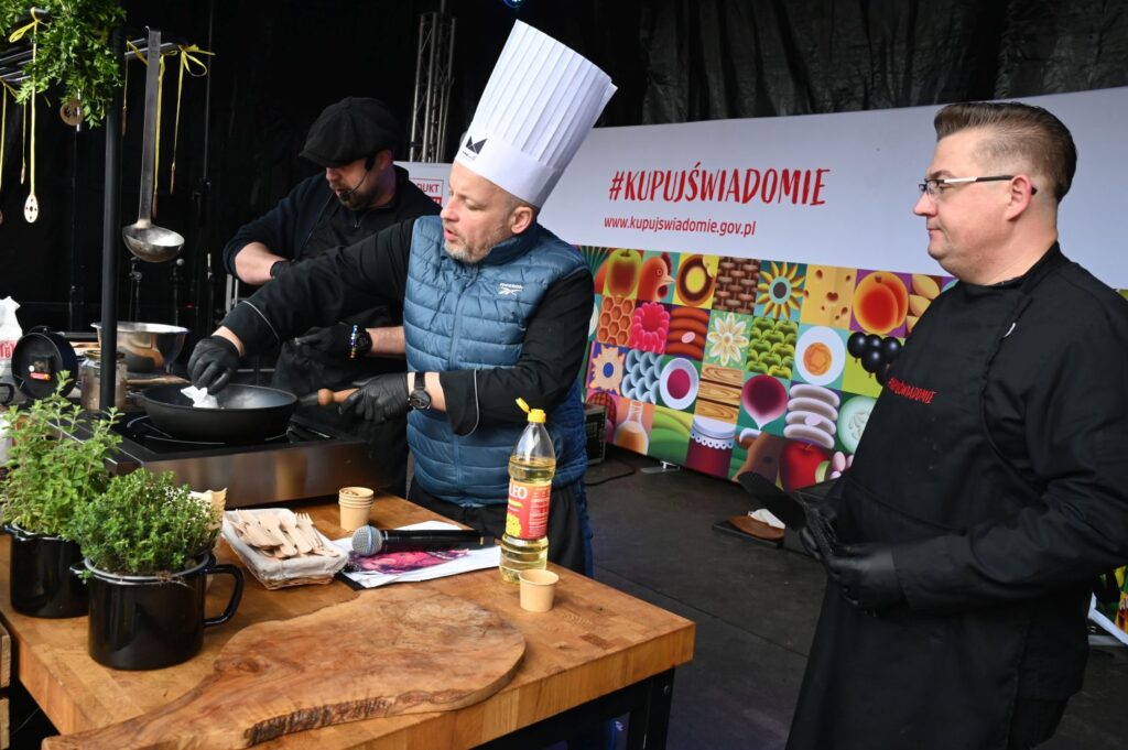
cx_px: 564
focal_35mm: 30
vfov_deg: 43.5
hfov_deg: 62.0
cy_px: 375
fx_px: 939
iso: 2000
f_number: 10
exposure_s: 1/400
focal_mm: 30
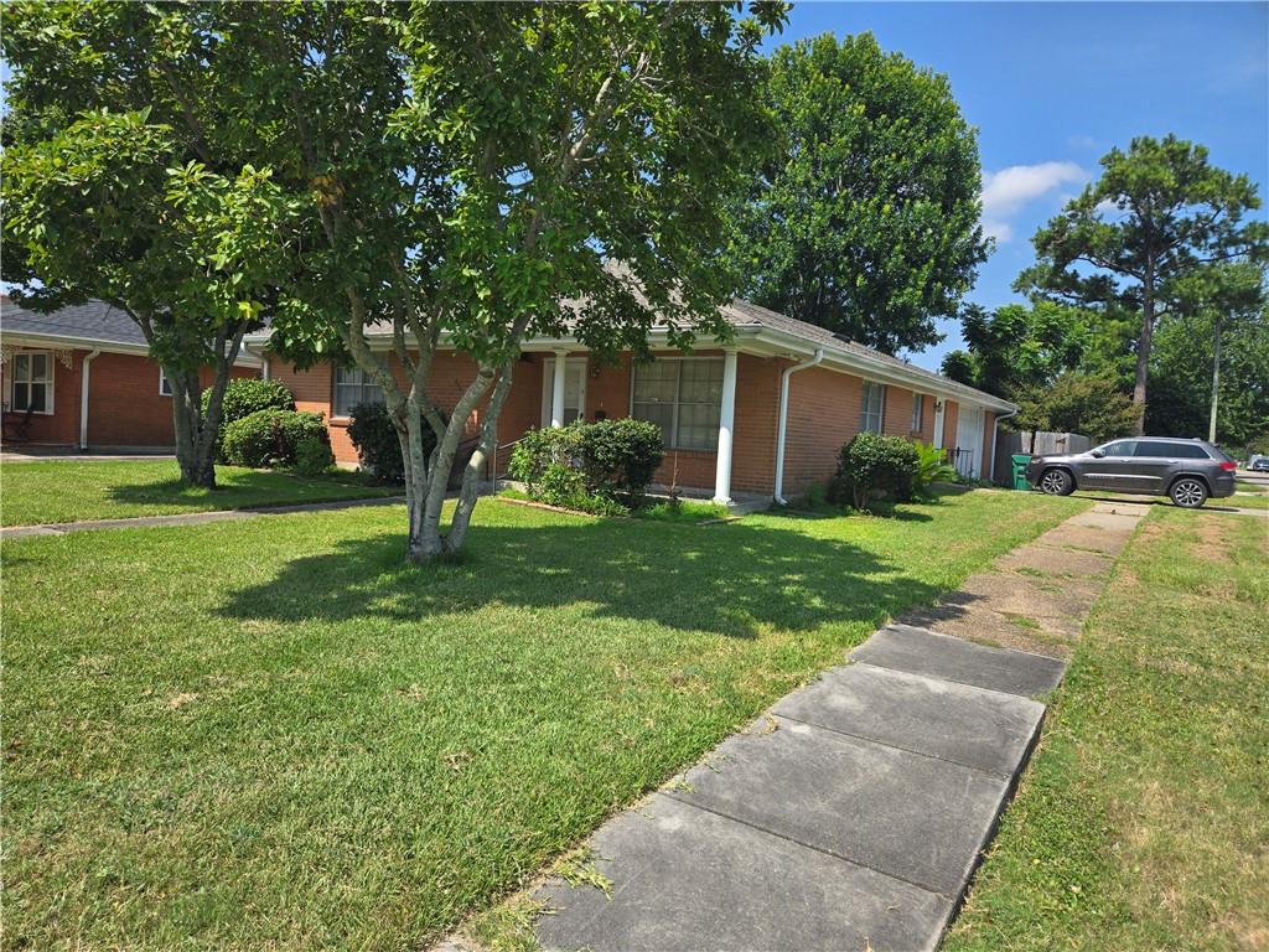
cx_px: 634
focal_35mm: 23
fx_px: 843
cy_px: 476
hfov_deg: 73.9
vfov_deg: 58.9
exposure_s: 1/1601
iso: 25
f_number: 1.8
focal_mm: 5.4
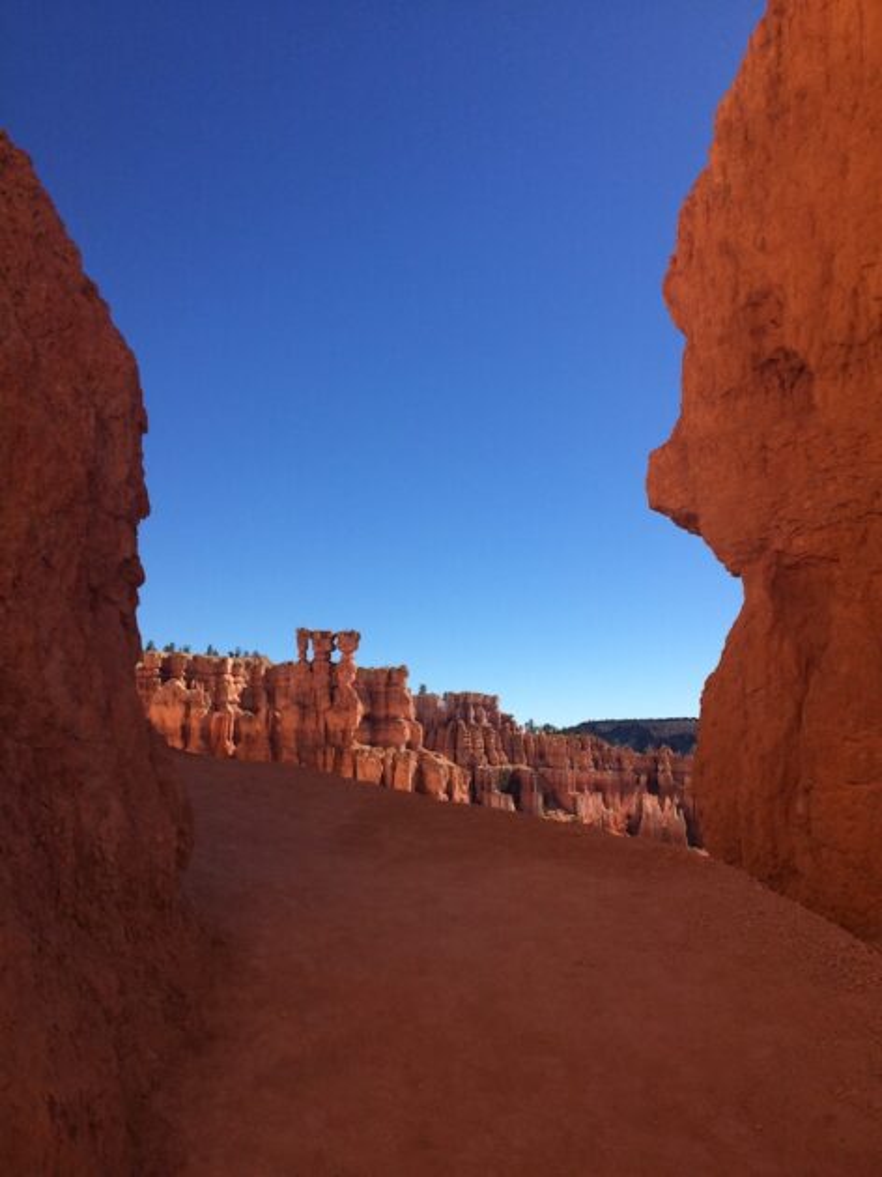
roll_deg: +0.3
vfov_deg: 61.7
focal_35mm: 29
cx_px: 441
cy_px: 588
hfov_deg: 48.2
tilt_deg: +8.0
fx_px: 986
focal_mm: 4.15
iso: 32
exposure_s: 1/2160
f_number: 2.2
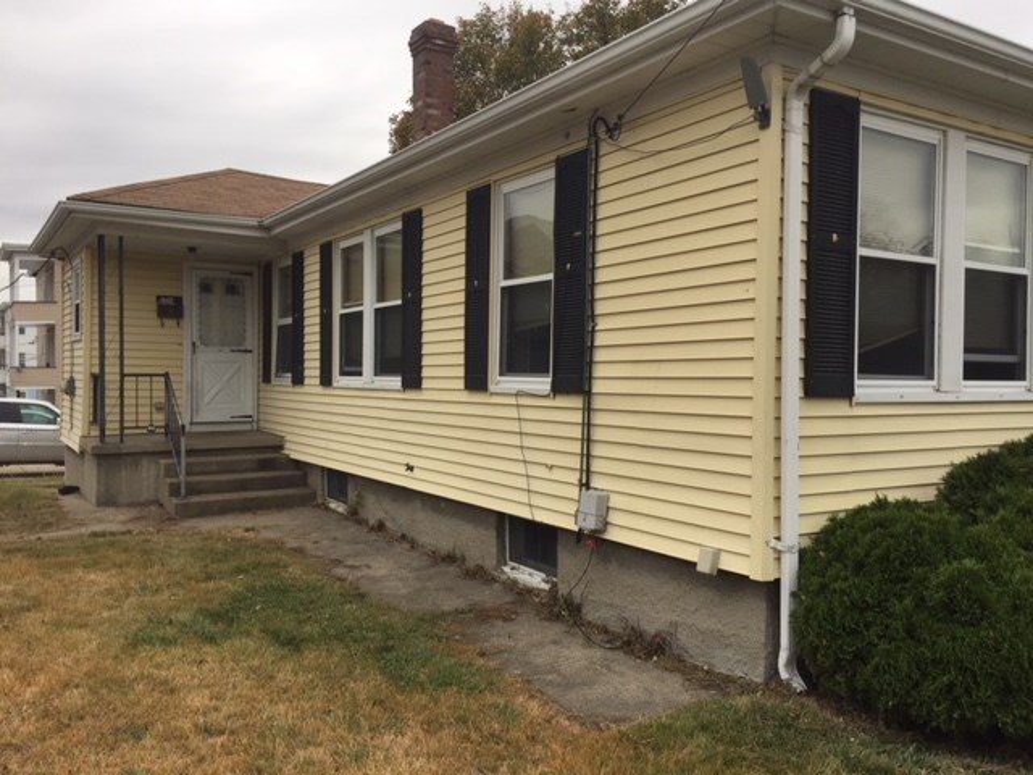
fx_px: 865
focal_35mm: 29
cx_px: 516
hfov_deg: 61.7
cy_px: 388
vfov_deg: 48.2
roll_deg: -0.9
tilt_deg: -1.4
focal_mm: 4.15
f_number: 2.2
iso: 32
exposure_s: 1/425
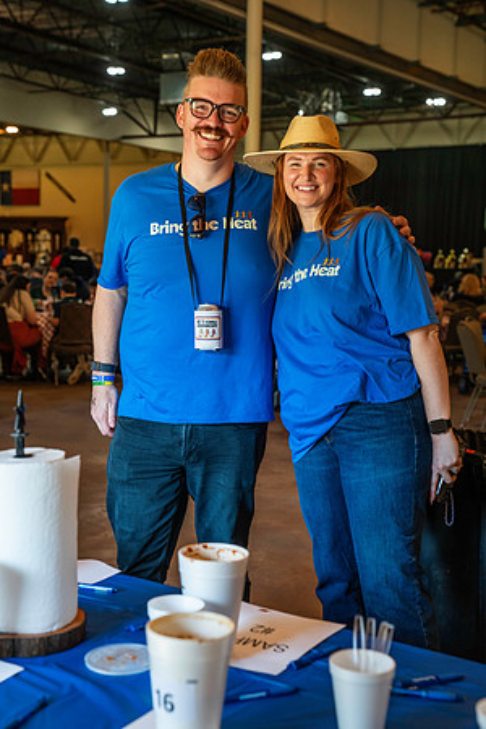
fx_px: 1073
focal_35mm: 53
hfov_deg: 25.5
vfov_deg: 37.5
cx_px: 243
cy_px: 364
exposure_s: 1/200
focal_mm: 53
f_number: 4
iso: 2500
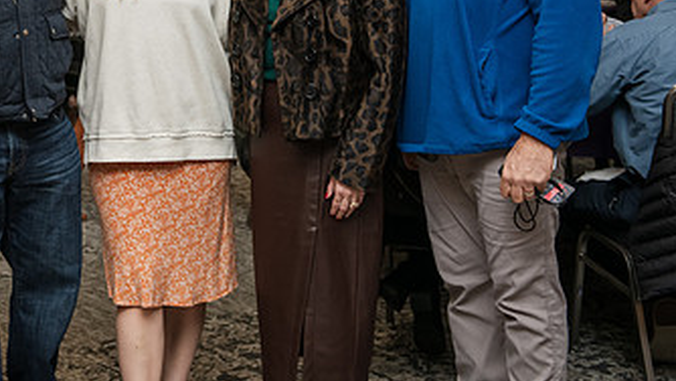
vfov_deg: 14.8
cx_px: 97
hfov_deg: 25.9
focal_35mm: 80
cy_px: -5
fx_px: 1434
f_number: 3.5
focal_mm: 44
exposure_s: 1/200
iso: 1600
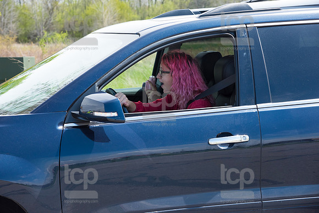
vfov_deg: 16.1
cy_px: 106
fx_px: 753
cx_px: 160
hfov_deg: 23.9
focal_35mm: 85
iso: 1000
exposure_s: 1/800
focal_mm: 85
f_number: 7.1
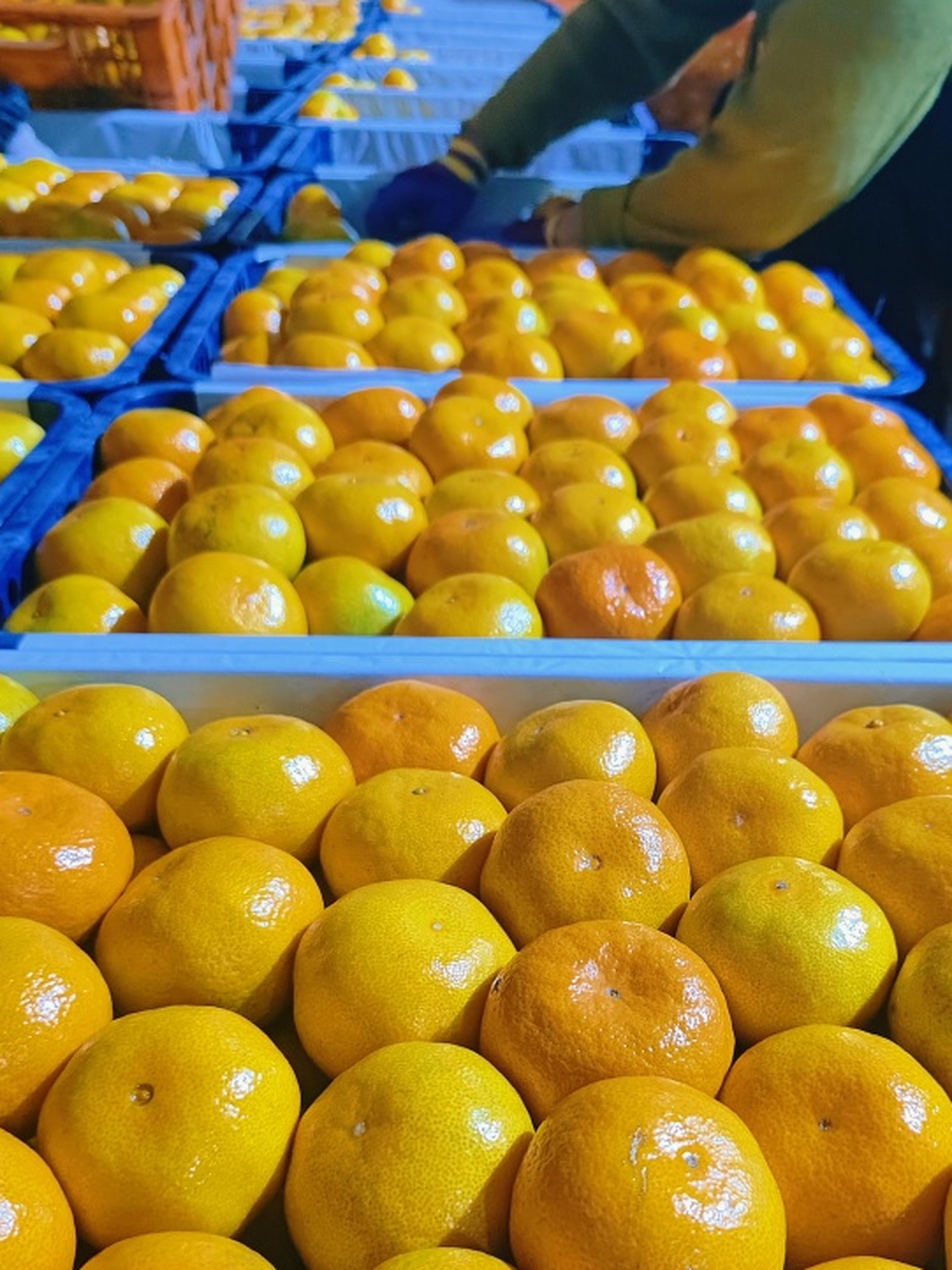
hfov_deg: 41.6
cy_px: 801
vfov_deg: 53.3
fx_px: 1247
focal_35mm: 34
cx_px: 567
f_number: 1.88
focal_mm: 5.56
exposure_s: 1/33.3
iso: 3144
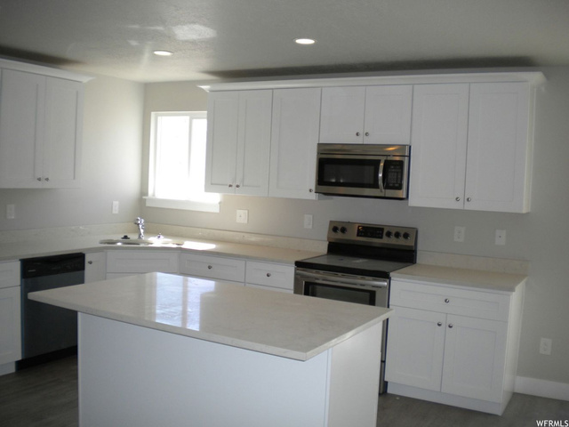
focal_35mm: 35
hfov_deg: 52.6
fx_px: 575
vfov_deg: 40.7
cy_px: 214
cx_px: 284
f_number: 3.1
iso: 113
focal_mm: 6.3
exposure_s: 1/193
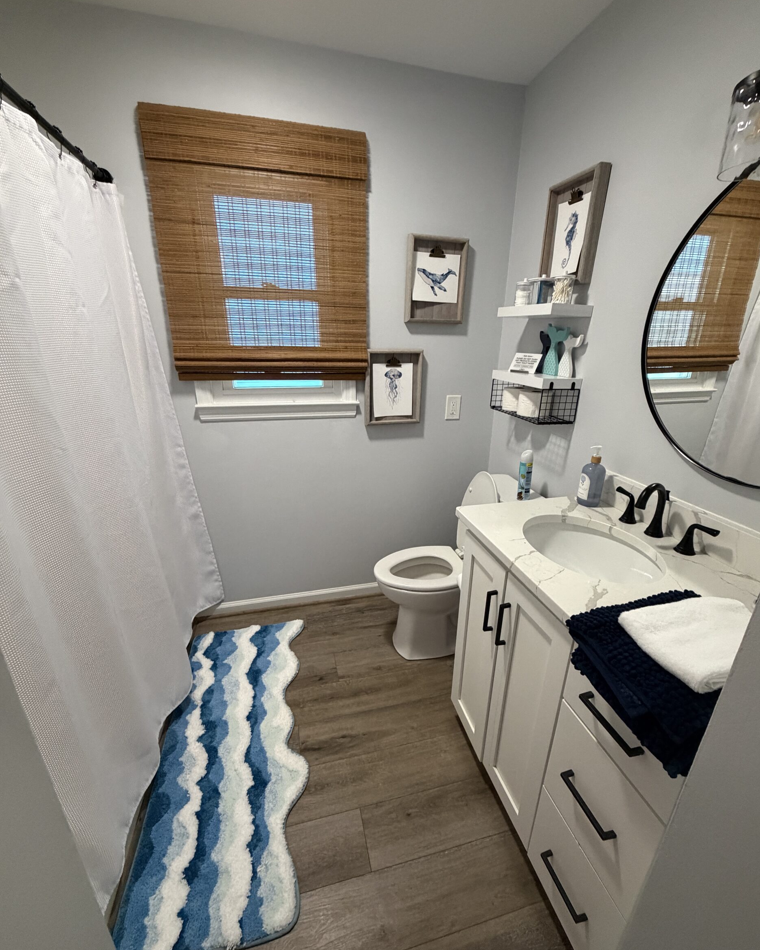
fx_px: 422
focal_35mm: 15
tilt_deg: -21.2
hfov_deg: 84.0
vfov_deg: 96.7
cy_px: 497
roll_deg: -0.8
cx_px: 391
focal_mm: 2.22
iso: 500
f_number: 2.2
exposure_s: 1/60
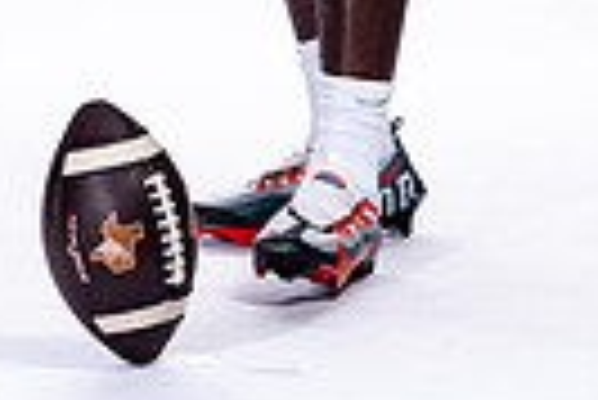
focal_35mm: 381
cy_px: -575
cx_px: 211
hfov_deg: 5.4
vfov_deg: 3.6
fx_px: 6336
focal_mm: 113
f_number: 5.6
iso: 400
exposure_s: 1/250
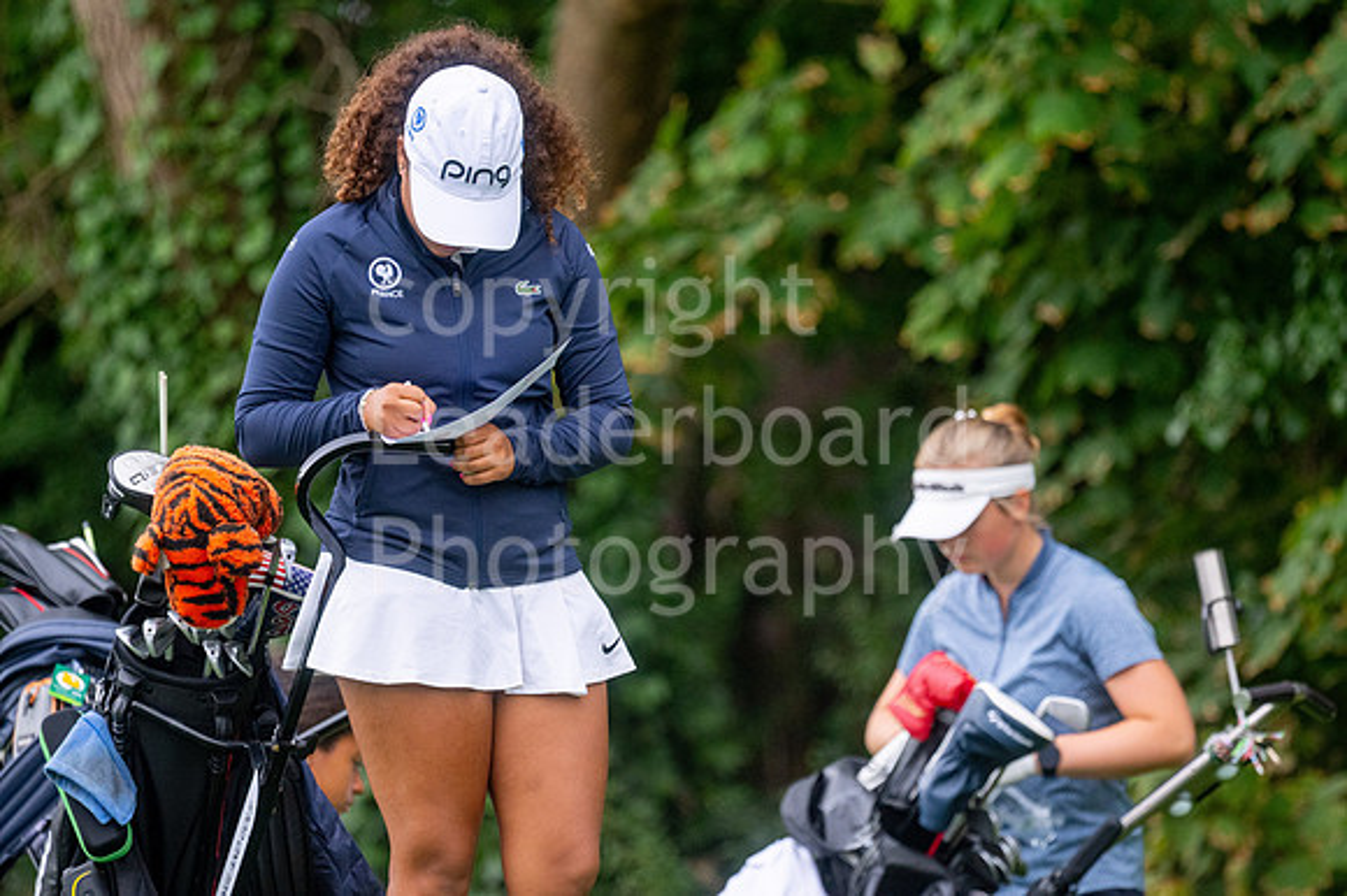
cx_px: 674
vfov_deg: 3.1
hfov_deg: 4.6
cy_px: 448
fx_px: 16827
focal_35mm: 450
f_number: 4
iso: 500
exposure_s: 1/2500
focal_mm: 300
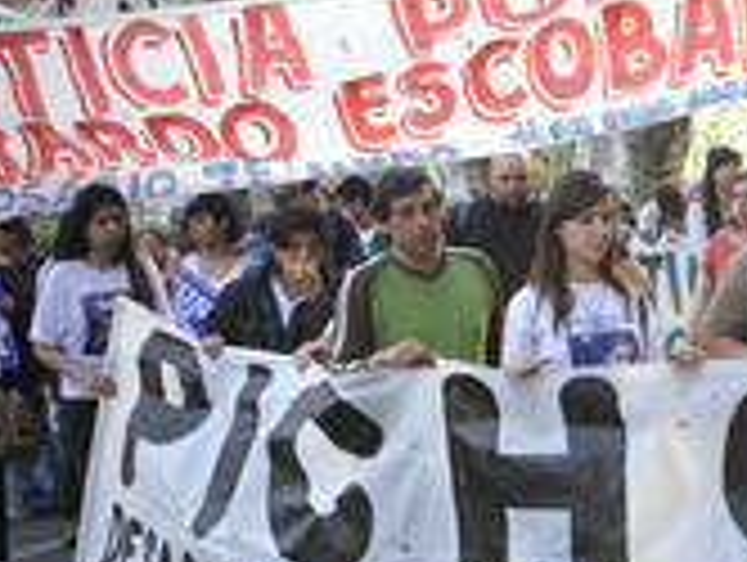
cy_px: 285
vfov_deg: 18.5
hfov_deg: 22.8
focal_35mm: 80
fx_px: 1729
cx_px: 839
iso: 800
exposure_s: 1/125
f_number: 4
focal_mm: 35
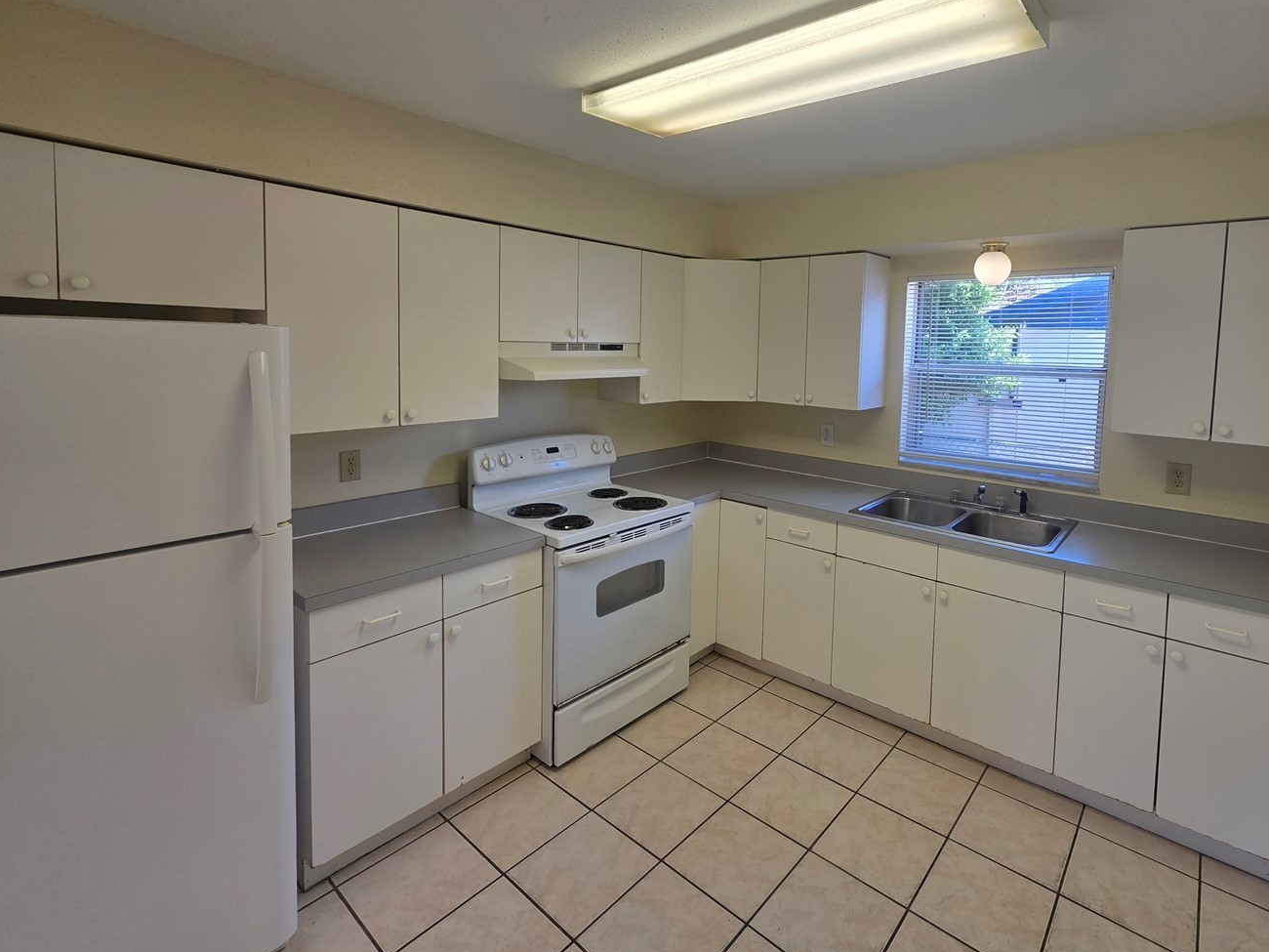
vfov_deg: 77.2
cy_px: 378
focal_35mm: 16
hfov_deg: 93.5
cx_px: 746
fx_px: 587
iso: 40
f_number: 1.9
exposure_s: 1/120
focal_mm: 2.2
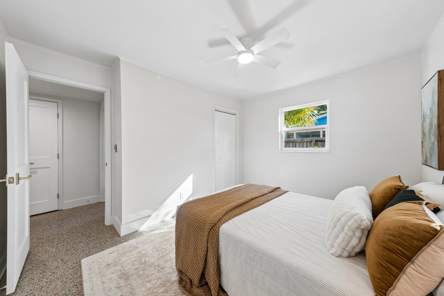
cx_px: 222
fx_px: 148
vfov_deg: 90.0
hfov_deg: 112.6
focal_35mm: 12
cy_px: 148
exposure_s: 1/125
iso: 800
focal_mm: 12
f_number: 8
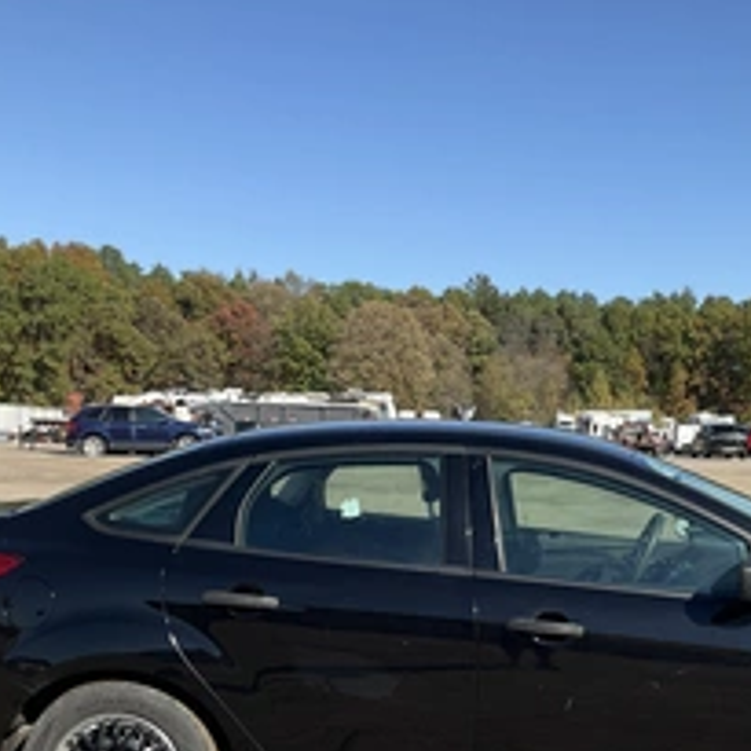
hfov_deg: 33.5
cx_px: 535
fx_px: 1227
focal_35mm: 50
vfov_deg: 33.8
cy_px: 473
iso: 25
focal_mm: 3
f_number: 1.8
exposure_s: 1/1451
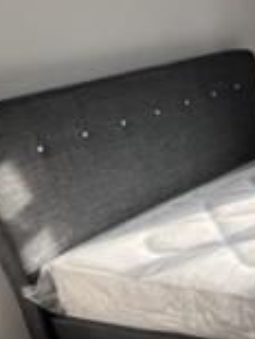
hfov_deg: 18.7
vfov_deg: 35.5
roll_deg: +0.5
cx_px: 495
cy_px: 187
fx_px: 529
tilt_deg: -22.4
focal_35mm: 54
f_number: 1.8
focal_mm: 1.57
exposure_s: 1/100
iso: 32
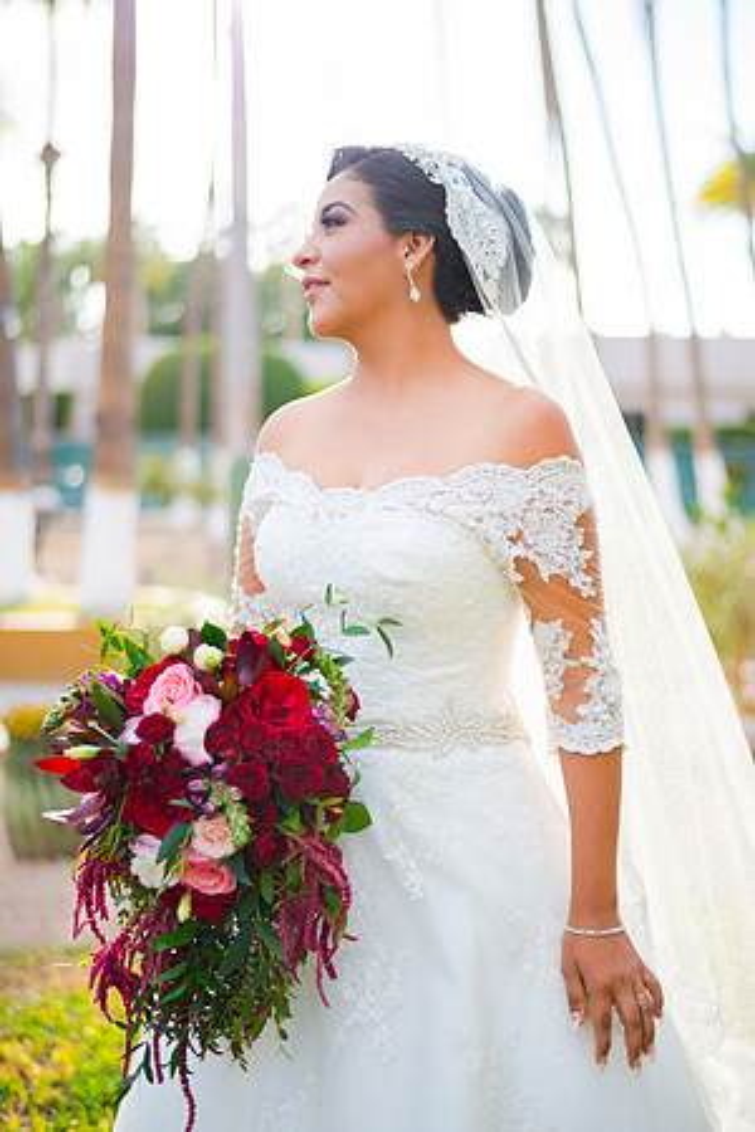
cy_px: 566
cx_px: 378
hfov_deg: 27.0
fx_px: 1573
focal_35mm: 50
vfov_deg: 39.6
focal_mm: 50
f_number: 1.8
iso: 125
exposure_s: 1/640
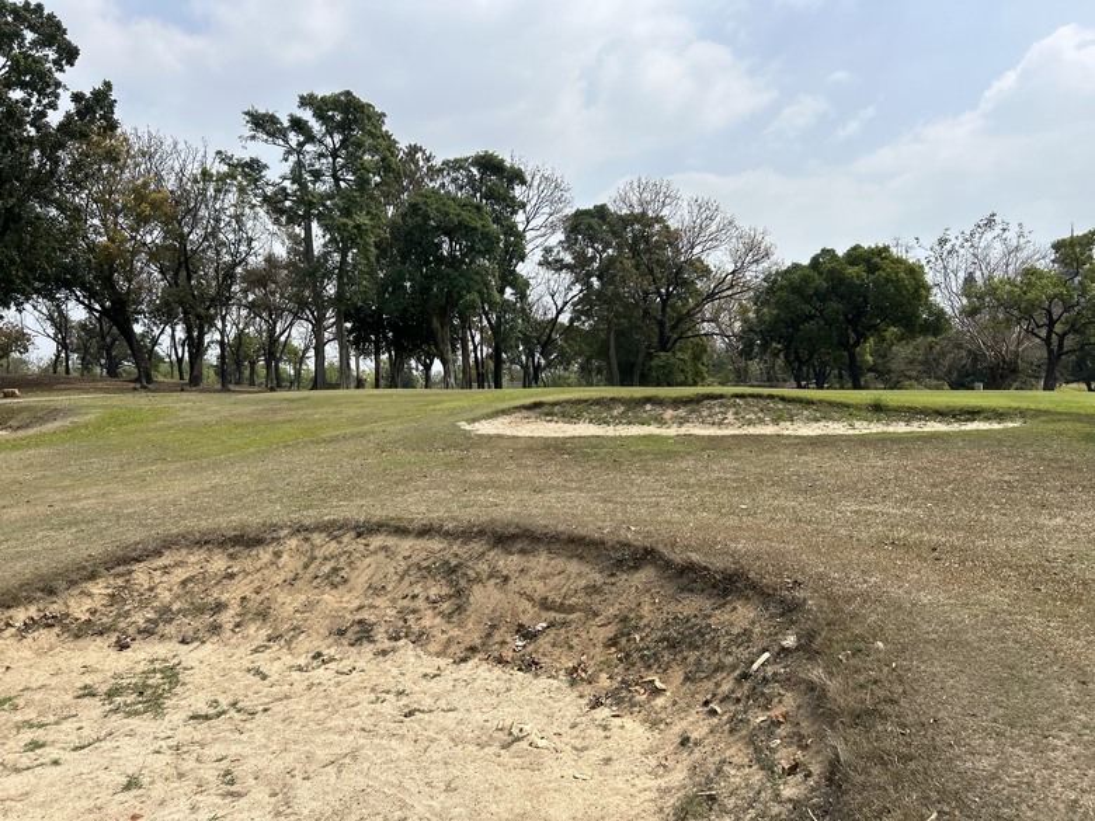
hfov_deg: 67.3
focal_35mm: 26
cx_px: 548
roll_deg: +1.2
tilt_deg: -0.9
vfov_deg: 53.1
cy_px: 410
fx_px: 822
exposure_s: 1/5076
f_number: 1.5
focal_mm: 5.7
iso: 50
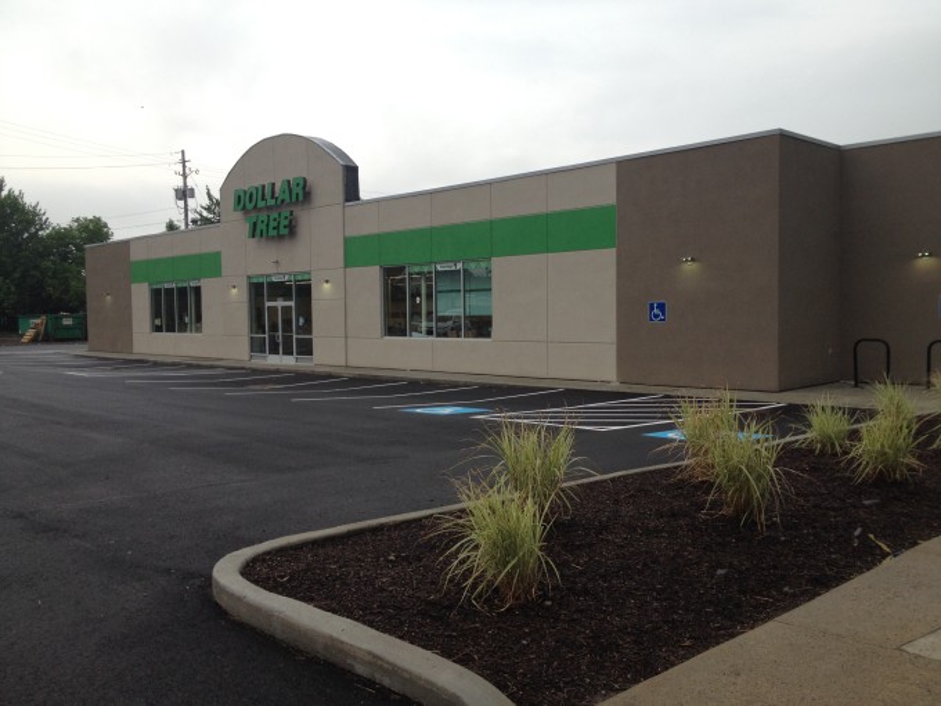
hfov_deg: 52.6
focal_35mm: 35
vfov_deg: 40.7
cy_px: 353
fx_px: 951
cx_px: 470
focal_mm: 4.28
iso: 50
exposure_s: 1/166
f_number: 2.4
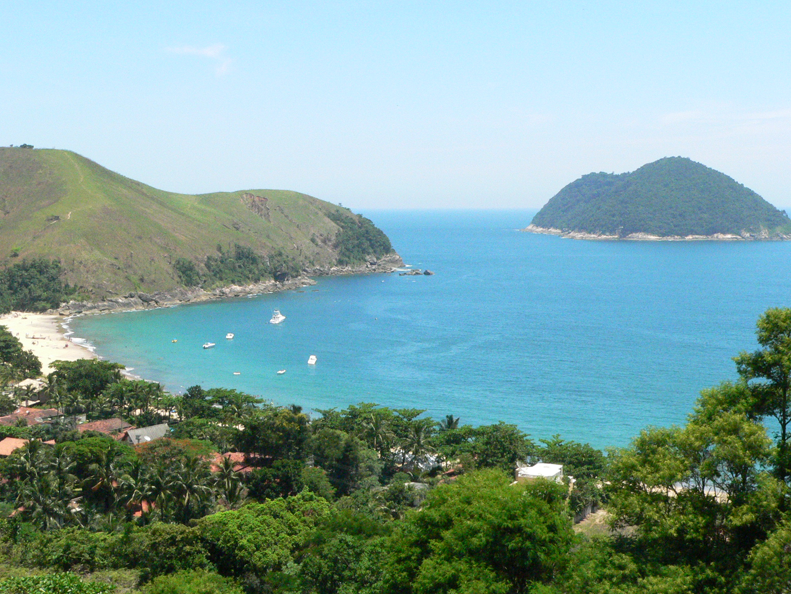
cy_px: 297
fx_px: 1234
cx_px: 395
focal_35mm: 54
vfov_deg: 27.0
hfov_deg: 35.5
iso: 400
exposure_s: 1/1000
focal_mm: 8.8
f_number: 8
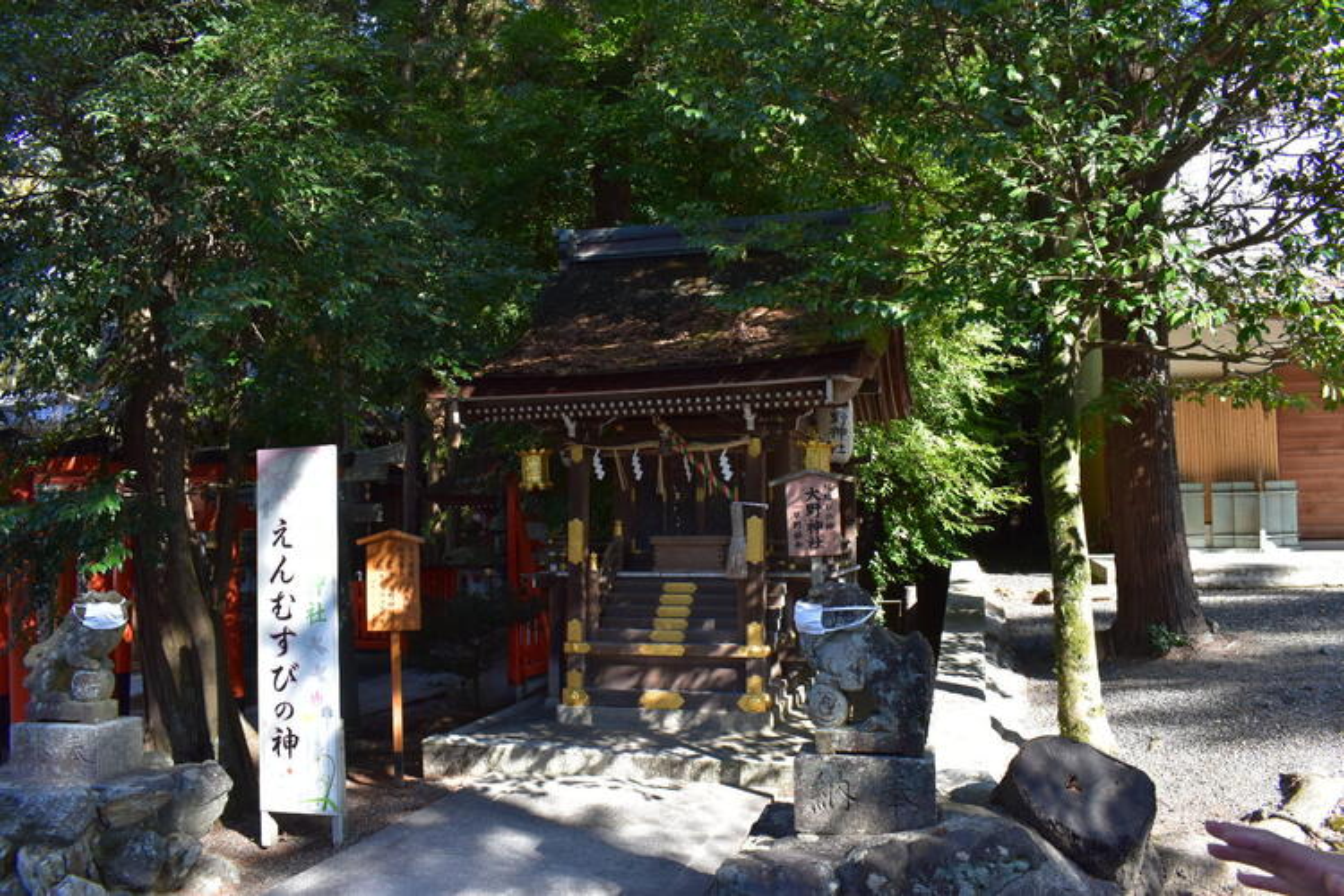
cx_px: 672
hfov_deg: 67.4
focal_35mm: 27
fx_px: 1008
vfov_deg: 47.9
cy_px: 448
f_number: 9
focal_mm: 18
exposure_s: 1/125
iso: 400
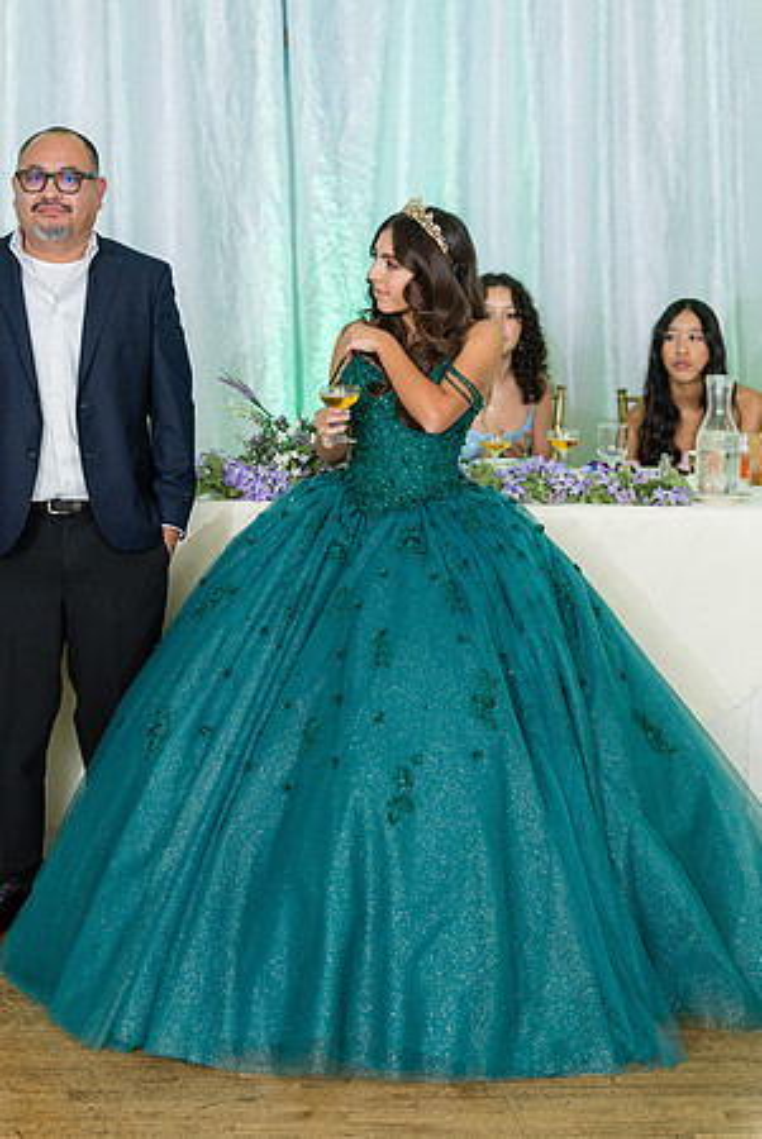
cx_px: 381
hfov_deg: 18.0
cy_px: 570
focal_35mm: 76
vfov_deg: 26.6
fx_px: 2407
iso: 1600
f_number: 2.8
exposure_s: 1/250
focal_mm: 76
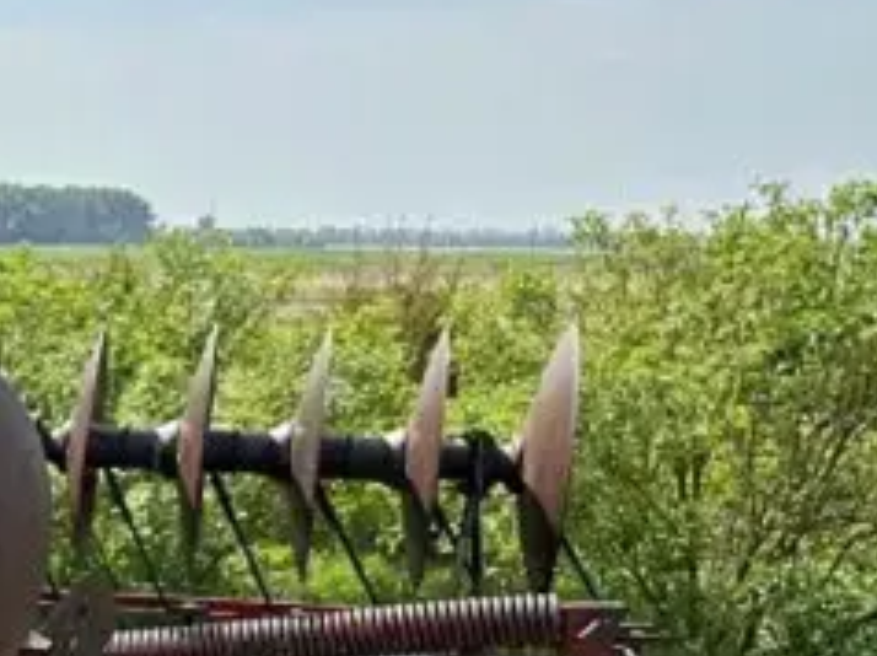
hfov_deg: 16.4
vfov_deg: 14.7
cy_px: 803
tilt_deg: -10.7
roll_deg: -0.1
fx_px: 2455
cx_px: -770
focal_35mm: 97
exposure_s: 1/2070
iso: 80
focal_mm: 6.86
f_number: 1.78
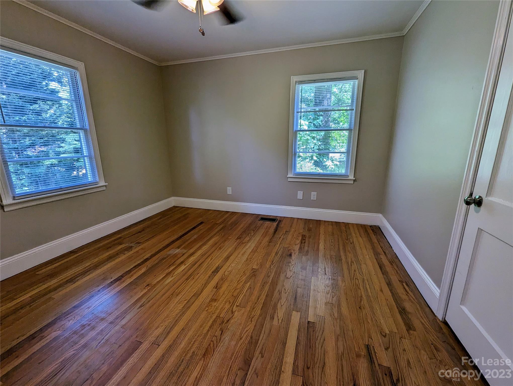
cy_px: 193
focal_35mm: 13
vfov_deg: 90.1
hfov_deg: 106.1
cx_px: 256
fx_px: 193
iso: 48
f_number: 2.2
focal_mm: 1.95
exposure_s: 1/66.9
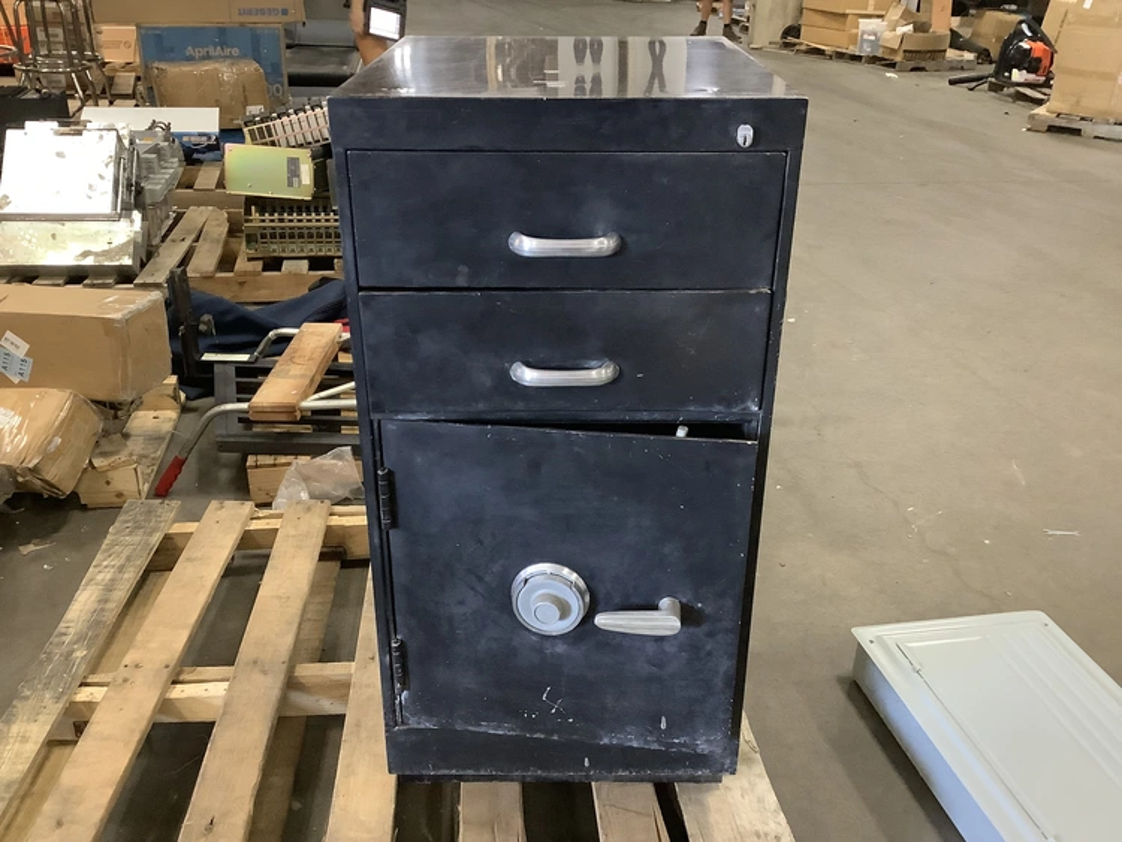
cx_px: 561
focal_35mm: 31
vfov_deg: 45.5
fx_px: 1005
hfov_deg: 58.3
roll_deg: -3.3
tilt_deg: -24.5
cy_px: 421
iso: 320
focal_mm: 3.3
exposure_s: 1/50
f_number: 2.4
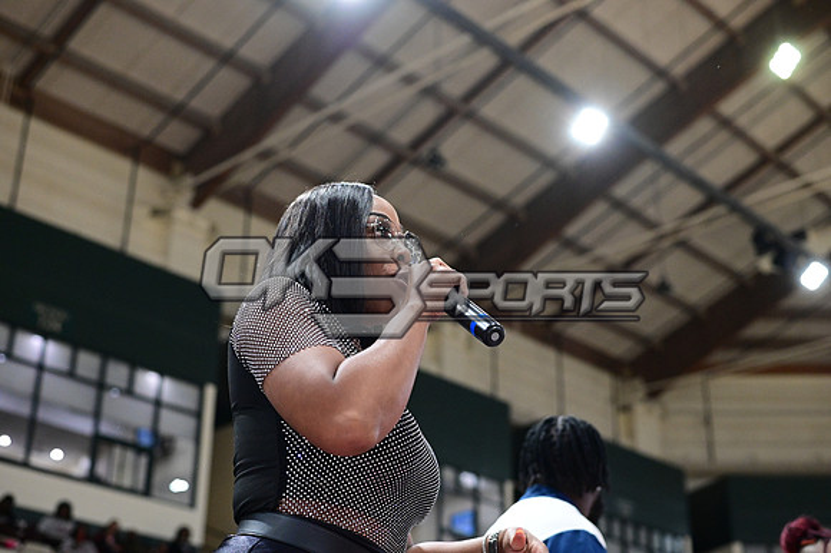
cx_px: 416
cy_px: 276
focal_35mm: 50
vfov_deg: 27.0
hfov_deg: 39.6
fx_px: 1153
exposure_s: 1/1000
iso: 6400
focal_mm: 50
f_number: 3.2
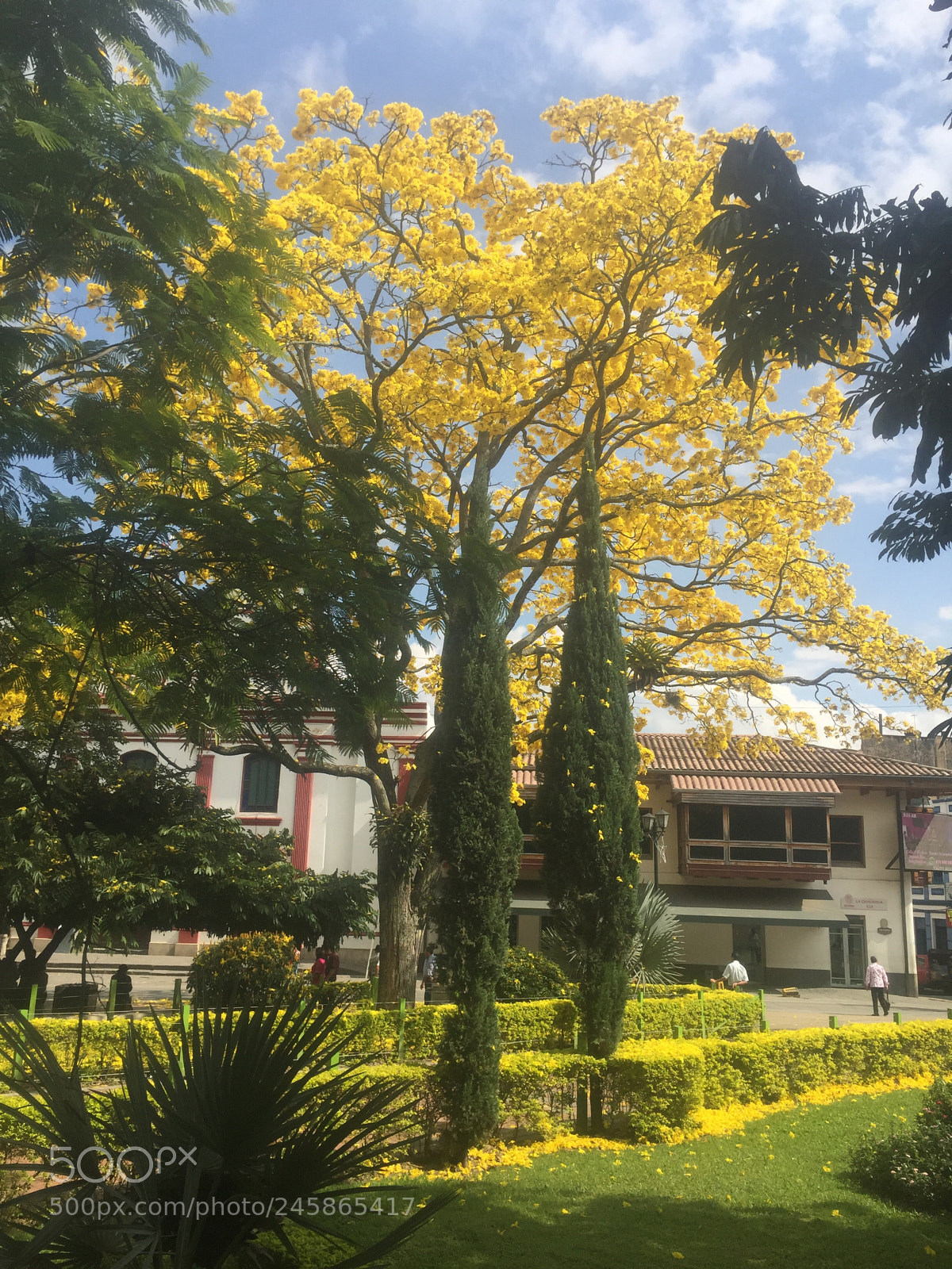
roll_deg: -2.1
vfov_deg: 61.7
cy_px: 634
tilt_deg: +12.3
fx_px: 1063
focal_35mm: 29
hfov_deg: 48.2
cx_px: 476
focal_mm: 4.15
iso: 32
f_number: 2.2
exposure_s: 1/1522
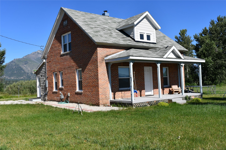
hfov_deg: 53.1
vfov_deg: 36.9
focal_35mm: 36
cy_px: 75
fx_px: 226
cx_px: 113
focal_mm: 24
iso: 100
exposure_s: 1/320
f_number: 9
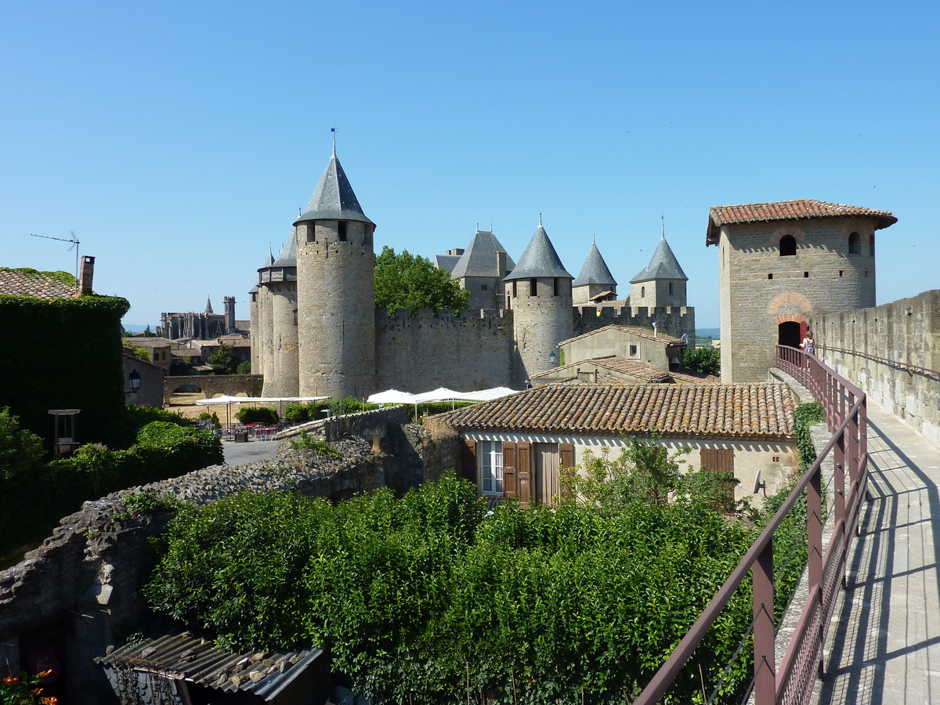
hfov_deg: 69.4
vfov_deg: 54.9
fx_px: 679
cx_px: 470
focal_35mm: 25
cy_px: 352
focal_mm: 4.1
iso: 80
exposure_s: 1/400
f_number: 4.5
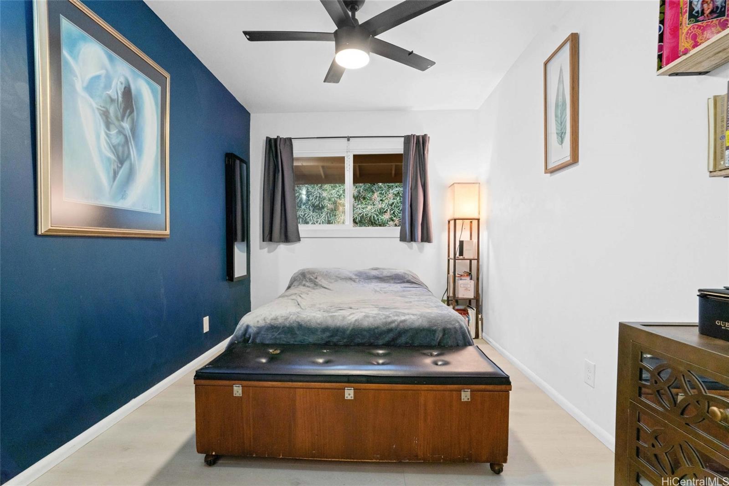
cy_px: 243
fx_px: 324
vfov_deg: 73.7
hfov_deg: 96.7
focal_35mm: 16
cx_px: 364
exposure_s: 1/15
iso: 400
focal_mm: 16
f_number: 8
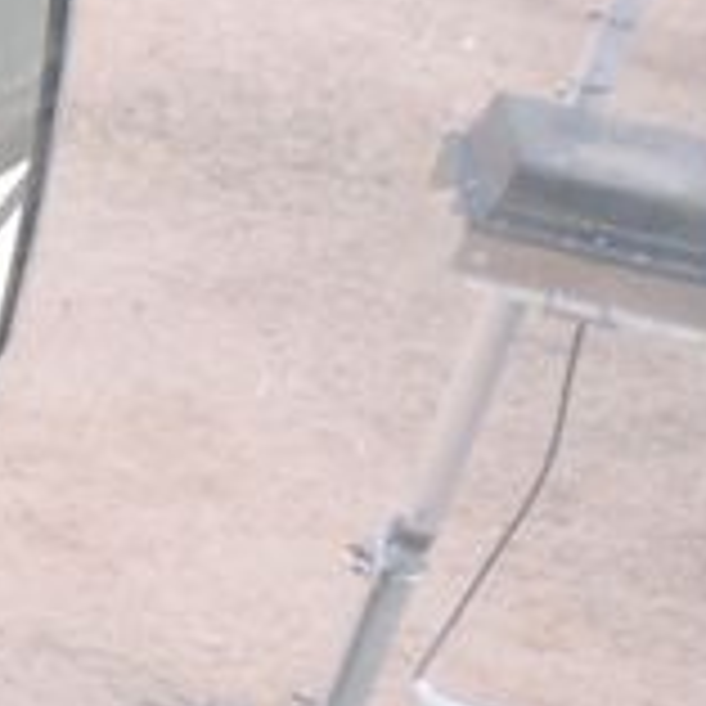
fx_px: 3184
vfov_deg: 11.9
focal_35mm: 138
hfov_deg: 10.5
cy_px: 1151
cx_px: -1111
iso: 100
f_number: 3
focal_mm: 4.3
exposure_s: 1/100
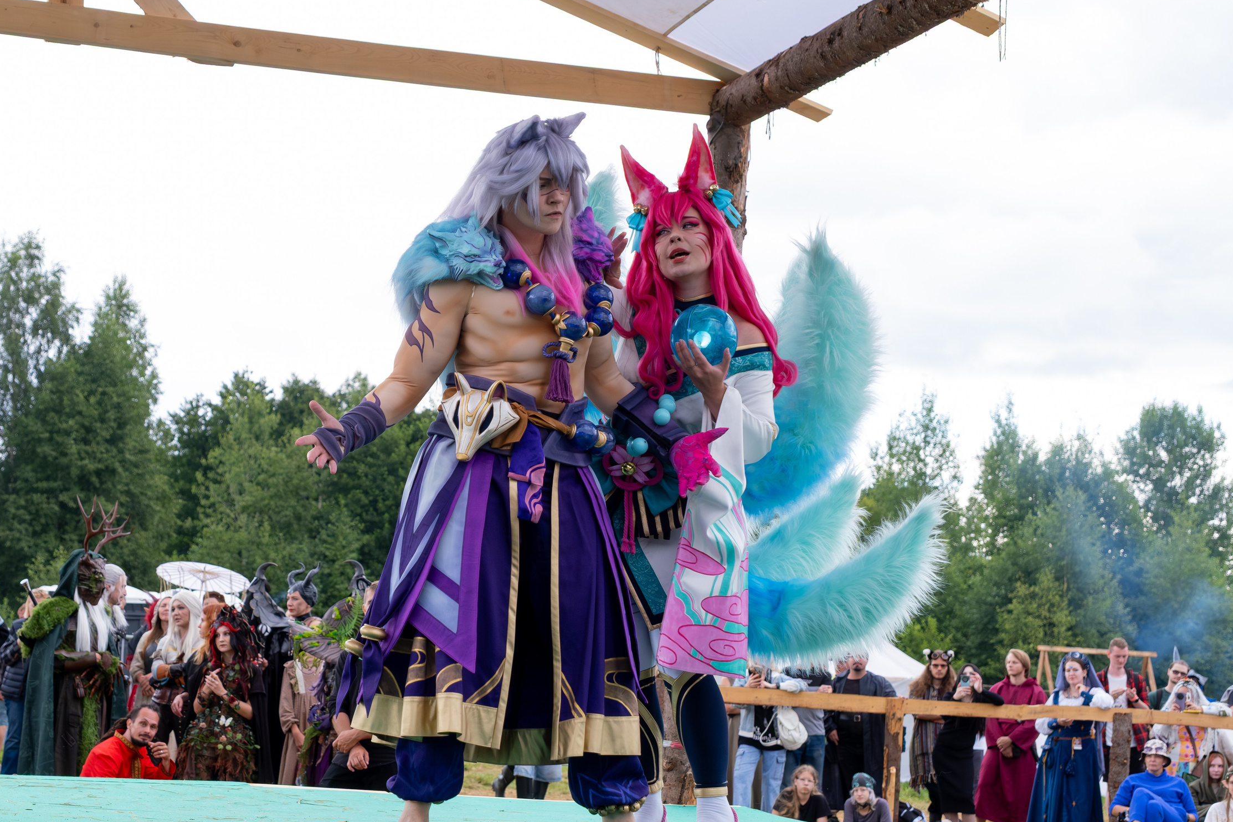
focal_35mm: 72
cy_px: 433
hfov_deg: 27.9
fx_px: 2466
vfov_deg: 18.9
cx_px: 429
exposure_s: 1/1000
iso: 1000
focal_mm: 36.5
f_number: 4
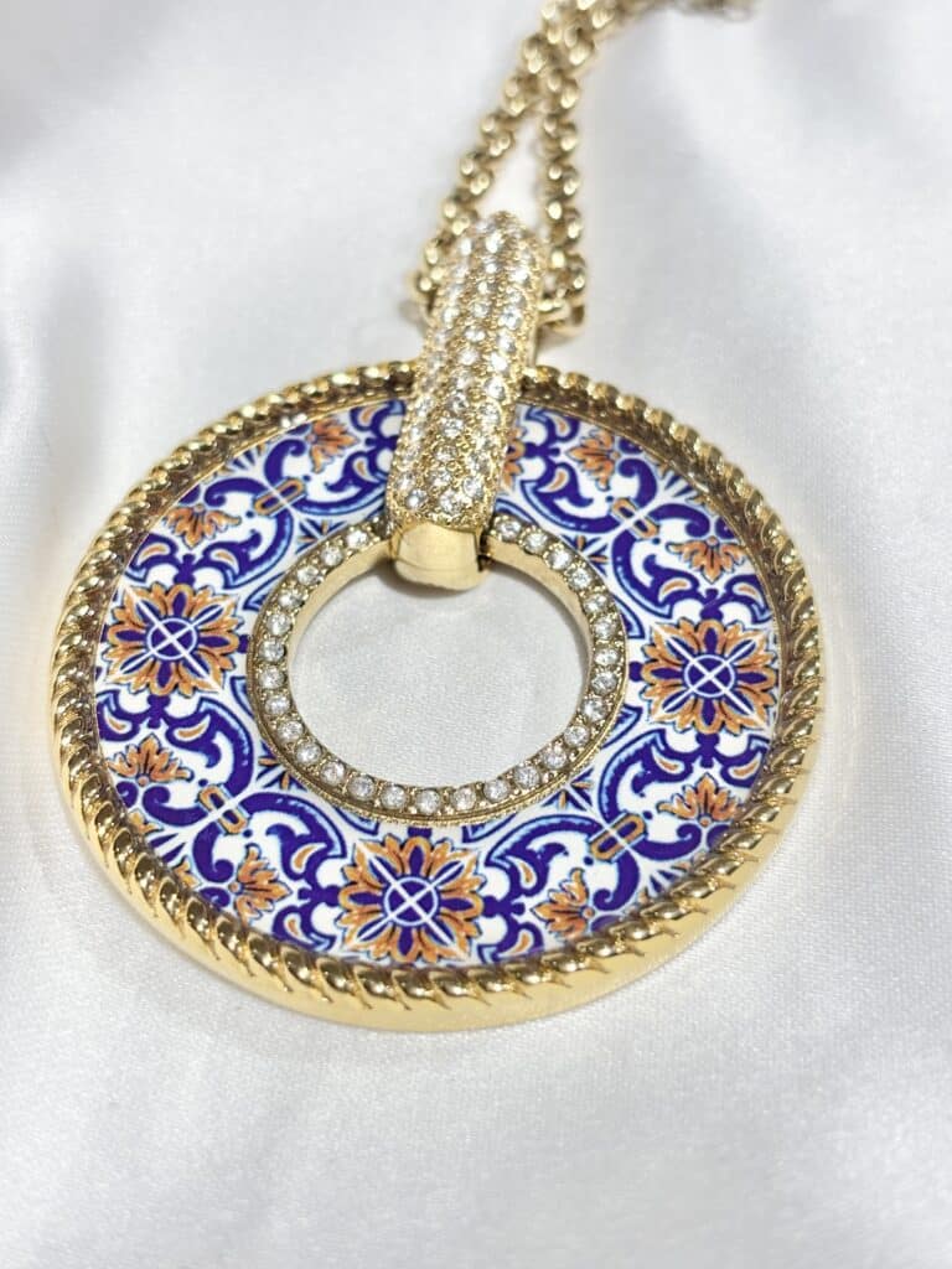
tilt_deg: -42.0
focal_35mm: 52
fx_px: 1907
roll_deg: +7.4
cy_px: 634
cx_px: 476
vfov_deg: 36.8
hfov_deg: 28.0
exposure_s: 1/213
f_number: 1.6
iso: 32
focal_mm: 5.96
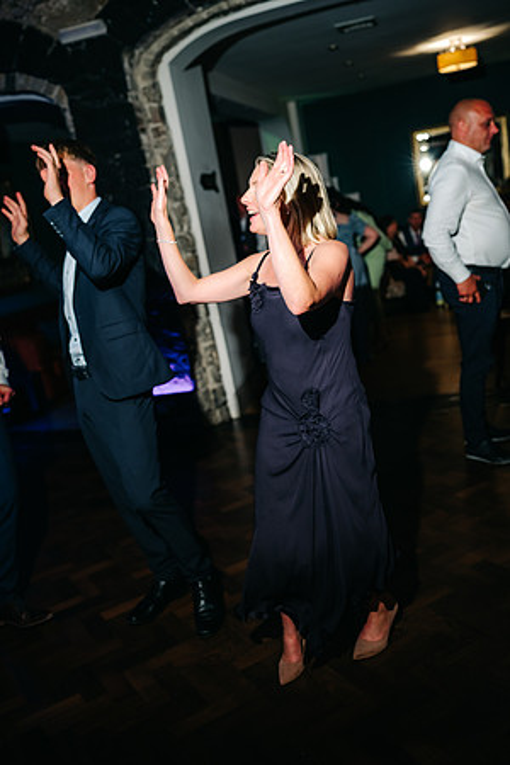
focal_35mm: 35
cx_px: 255
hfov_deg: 37.9
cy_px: 382
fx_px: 744
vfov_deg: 54.4
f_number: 2.2
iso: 400
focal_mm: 35
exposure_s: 1/200
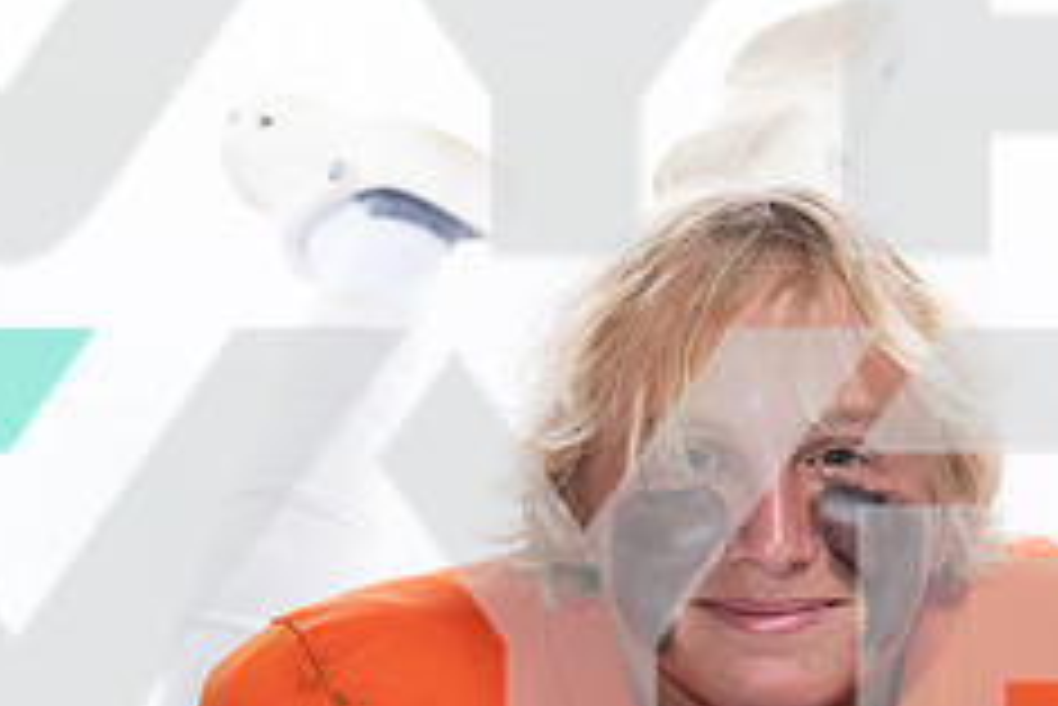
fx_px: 4999
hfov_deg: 12.1
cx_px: 770
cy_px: 569
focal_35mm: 170
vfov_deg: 8.1
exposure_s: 1/250
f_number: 5.6
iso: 400
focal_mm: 69
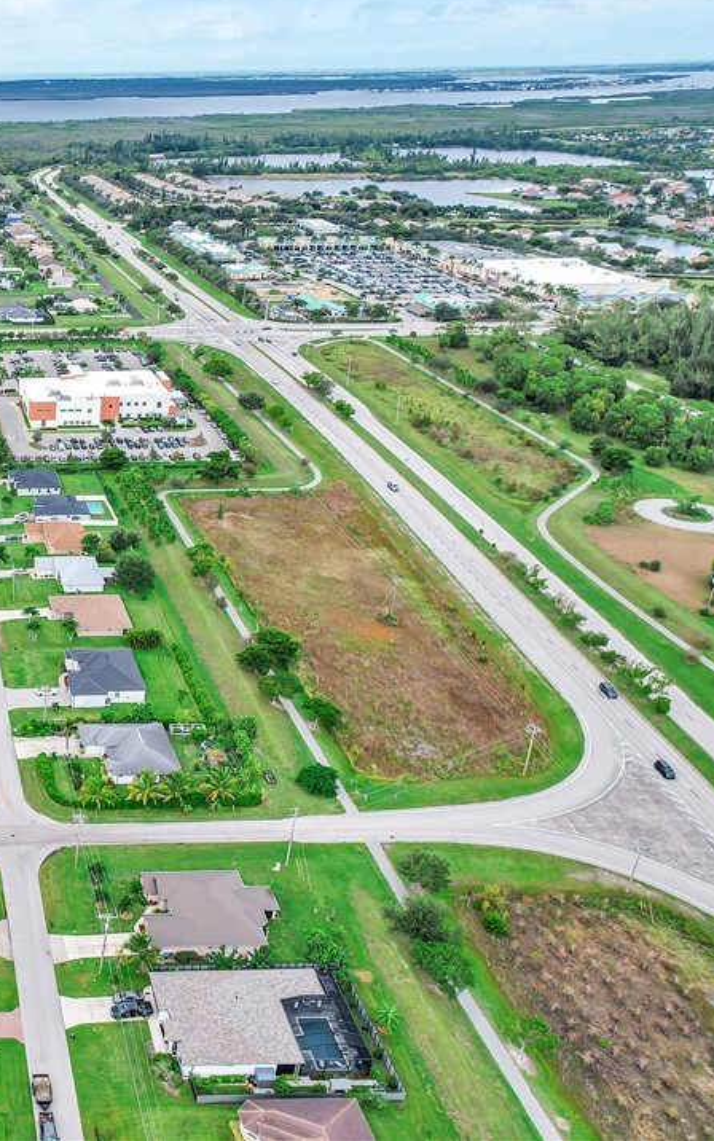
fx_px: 1058
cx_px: -115
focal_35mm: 34
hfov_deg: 31.9
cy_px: 566
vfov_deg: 56.7
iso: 100
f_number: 2.8
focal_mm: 8.38
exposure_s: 1/730
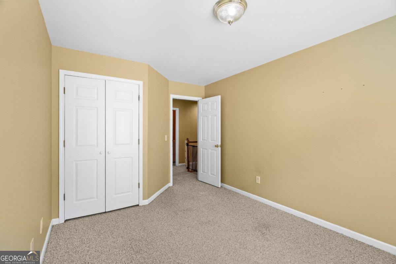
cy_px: 132
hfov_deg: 96.7
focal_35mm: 16
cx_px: 198
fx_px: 176
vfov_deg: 73.7
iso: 1600
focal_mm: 16
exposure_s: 1/13
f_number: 8
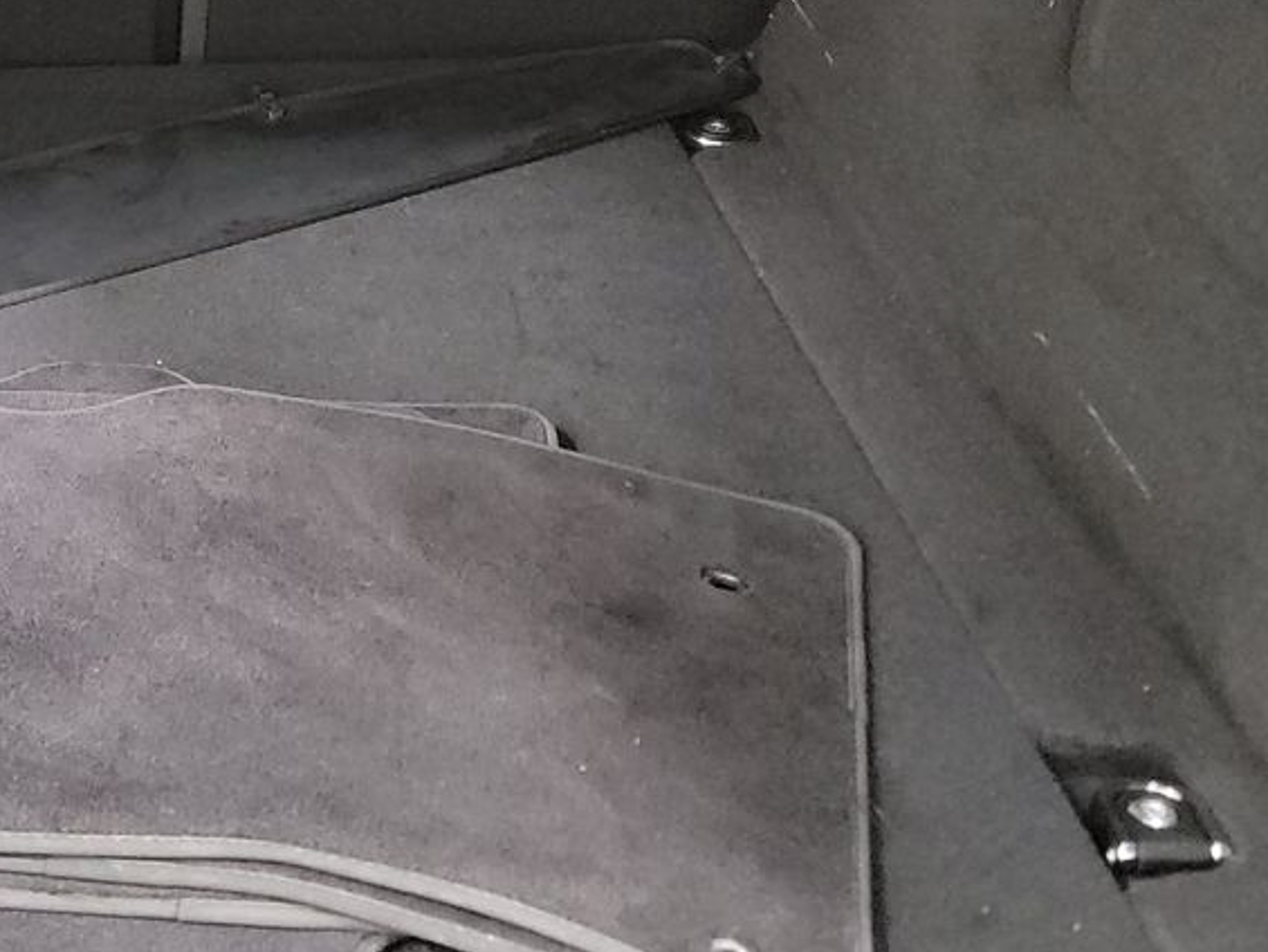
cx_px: 11
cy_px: 184
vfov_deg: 21.3
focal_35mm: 68
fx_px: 2491
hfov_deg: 27.0
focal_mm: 6.7
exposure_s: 1/59
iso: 2475
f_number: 1.8
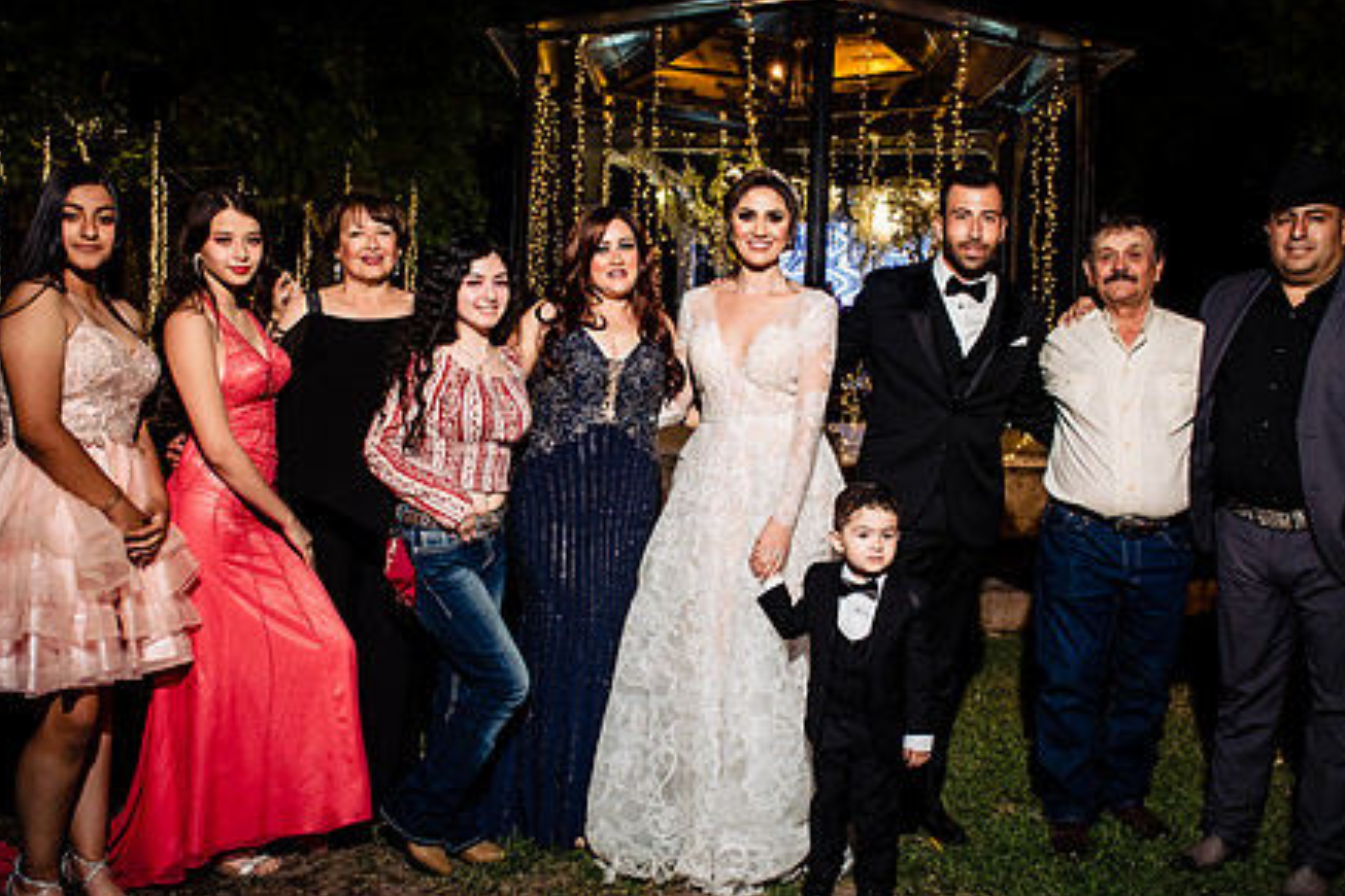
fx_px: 1195
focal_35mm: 32
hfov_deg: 58.7
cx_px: 680
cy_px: 446
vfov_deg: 41.1
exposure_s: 1/50
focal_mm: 24
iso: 1600
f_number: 7.1
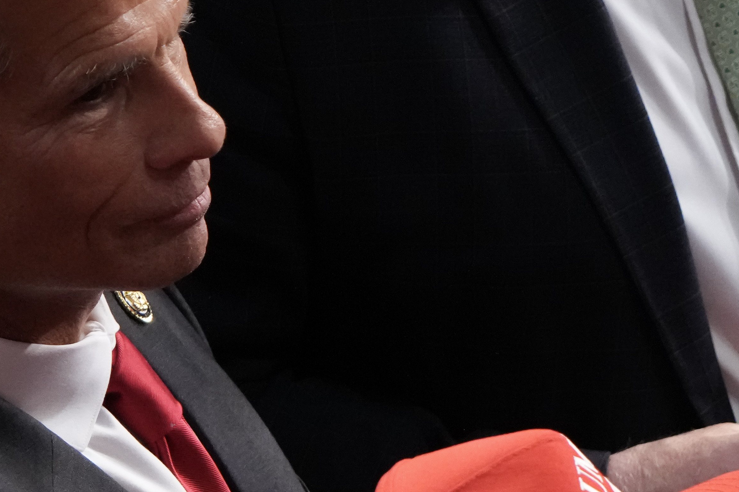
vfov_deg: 1.3
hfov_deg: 1.9
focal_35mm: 1059
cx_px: 1264
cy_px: 636
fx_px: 21734
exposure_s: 1/250
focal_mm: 289
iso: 5000
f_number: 7.1
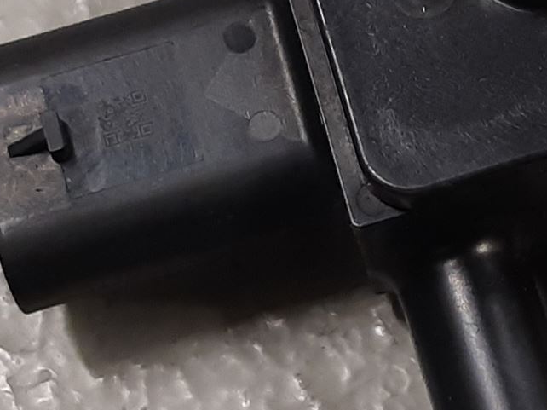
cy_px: 48
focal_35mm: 83
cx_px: 423
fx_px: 1311
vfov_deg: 17.5
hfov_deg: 23.3
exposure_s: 1/50
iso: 125
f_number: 1.7
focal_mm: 3.93
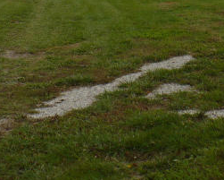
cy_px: -30
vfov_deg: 16.1
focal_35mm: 92
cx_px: 169
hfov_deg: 20.6
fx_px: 610
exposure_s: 1/800
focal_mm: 6.1
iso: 100
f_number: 2.8
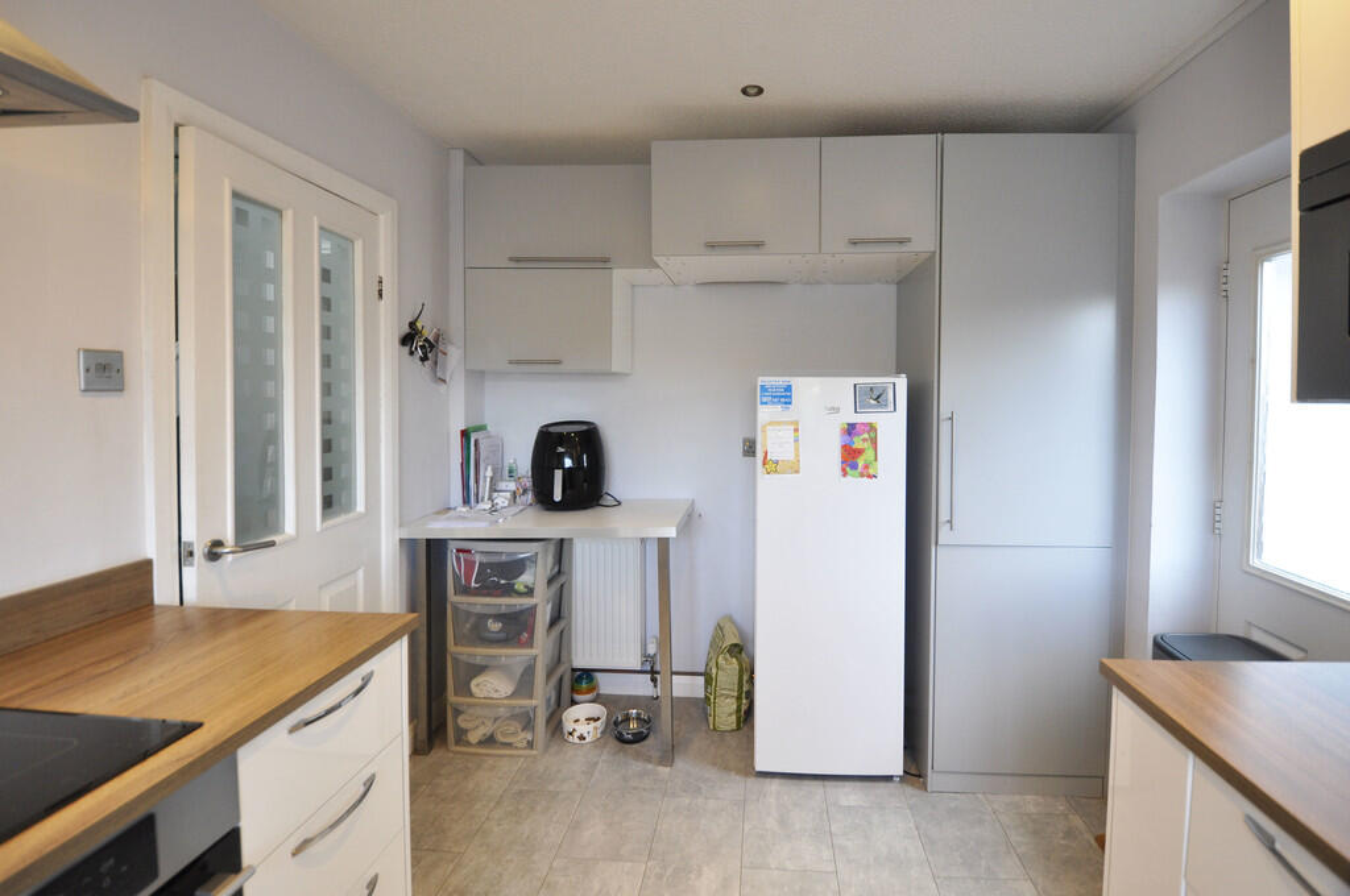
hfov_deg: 100.5
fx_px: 562
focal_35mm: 15
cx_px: 675
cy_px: 448
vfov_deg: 77.2
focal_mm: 10
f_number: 4
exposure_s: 1/60
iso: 640
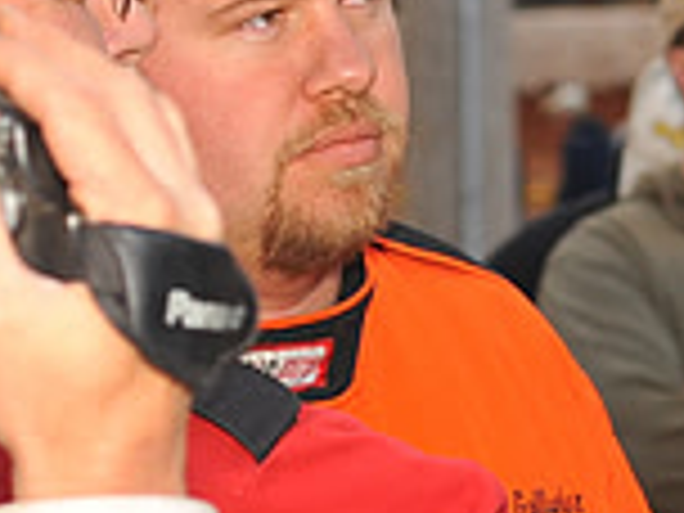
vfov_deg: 5.1
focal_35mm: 293
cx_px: 1080
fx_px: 5790
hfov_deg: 6.7
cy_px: 297
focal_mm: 80
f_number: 7.1
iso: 500
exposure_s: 1/320
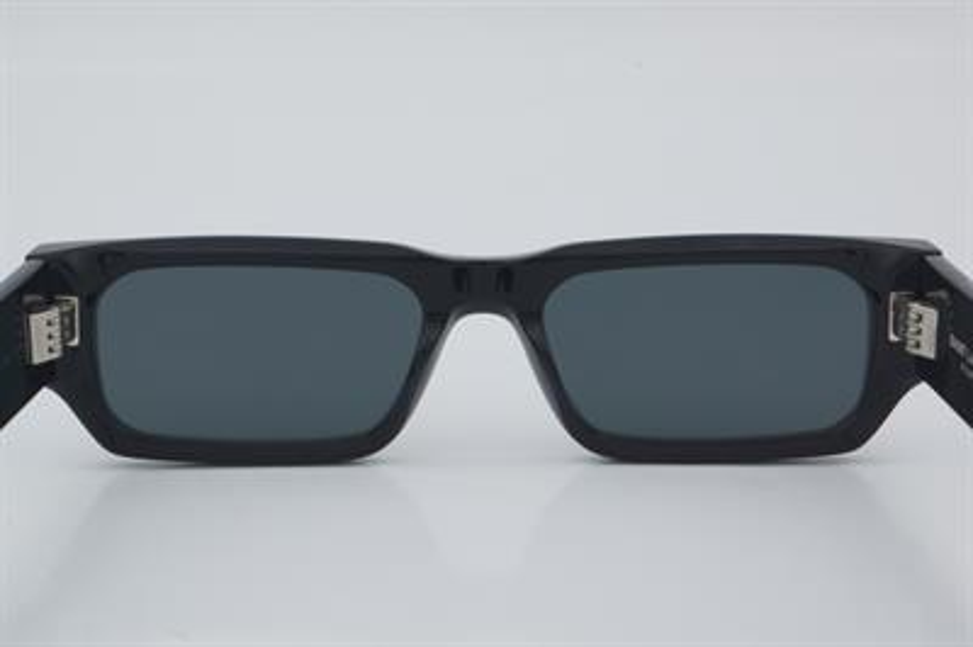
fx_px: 2228
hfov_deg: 24.6
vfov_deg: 16.5
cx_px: 486
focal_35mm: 82
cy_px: 324
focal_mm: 55
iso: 100
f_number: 32
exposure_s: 1/4
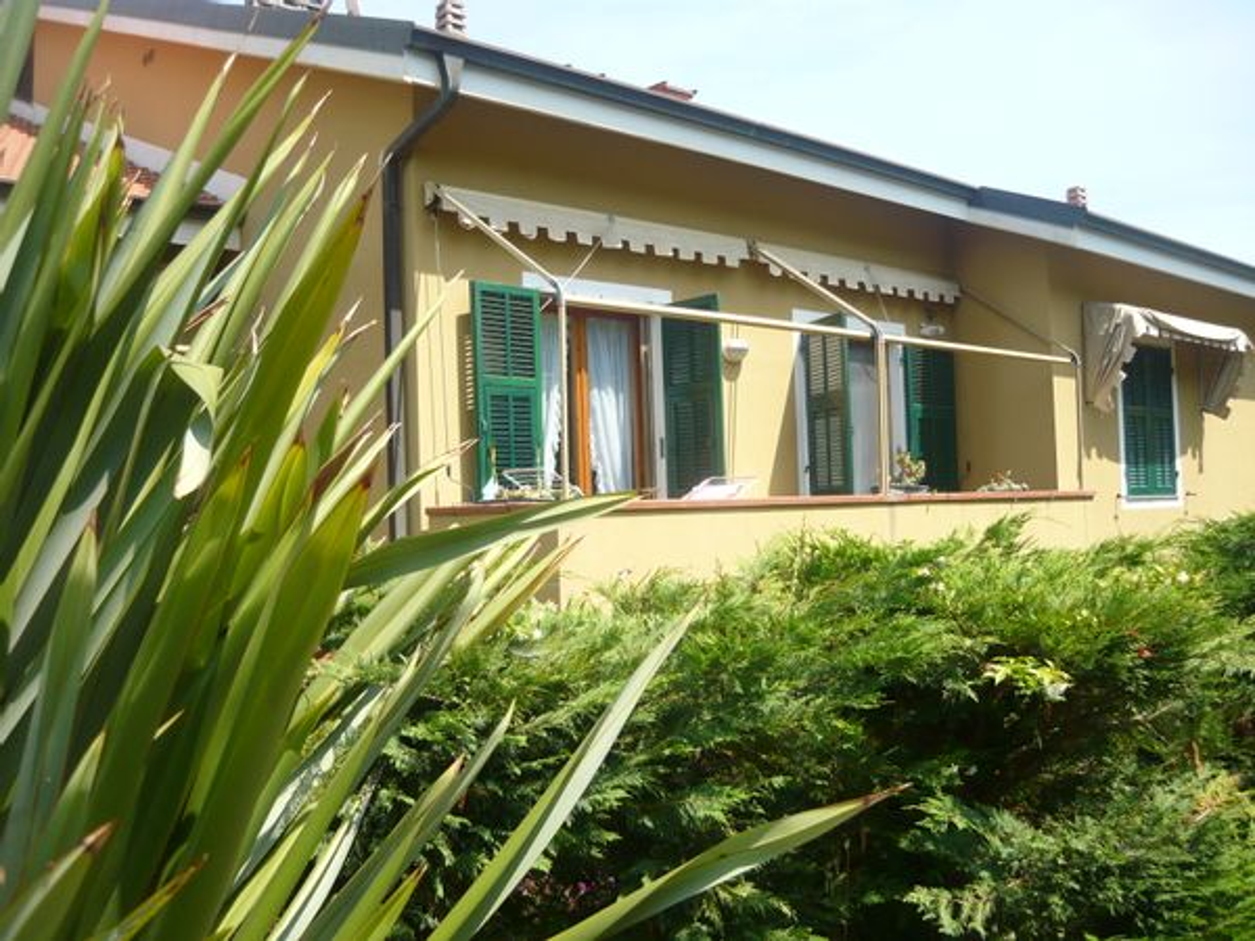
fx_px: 1196
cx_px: 628
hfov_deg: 55.4
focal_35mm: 33
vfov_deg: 42.9
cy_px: 470
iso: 100
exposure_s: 1/640
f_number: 2.8
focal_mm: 5.5
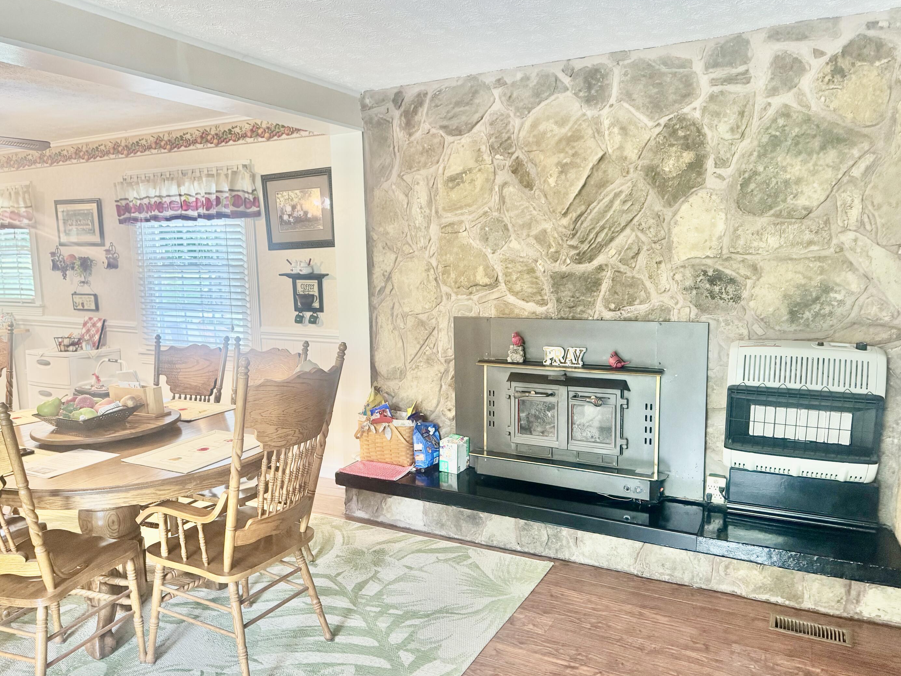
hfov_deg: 67.3
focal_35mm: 26
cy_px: 351
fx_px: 677
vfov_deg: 53.1
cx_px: 441
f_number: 1.78
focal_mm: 6.76
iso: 400
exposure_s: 1/60
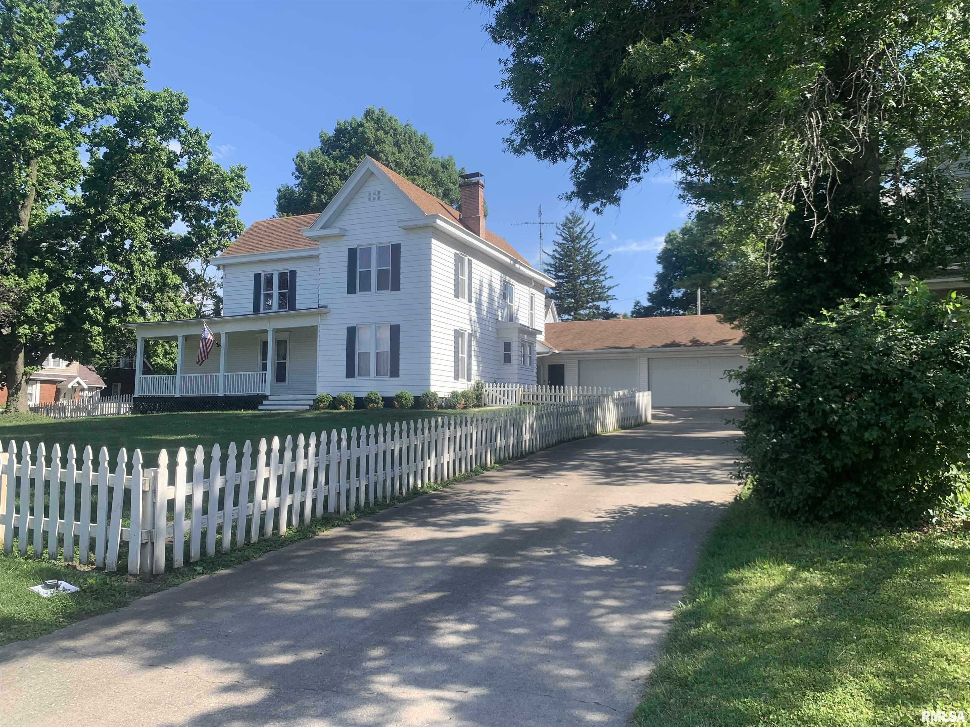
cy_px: 364
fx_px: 729
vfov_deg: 53.1
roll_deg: -0.5
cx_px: 485
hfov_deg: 67.3
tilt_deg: +6.3
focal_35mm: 26
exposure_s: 1/1011
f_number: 1.8
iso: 25
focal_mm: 4.25
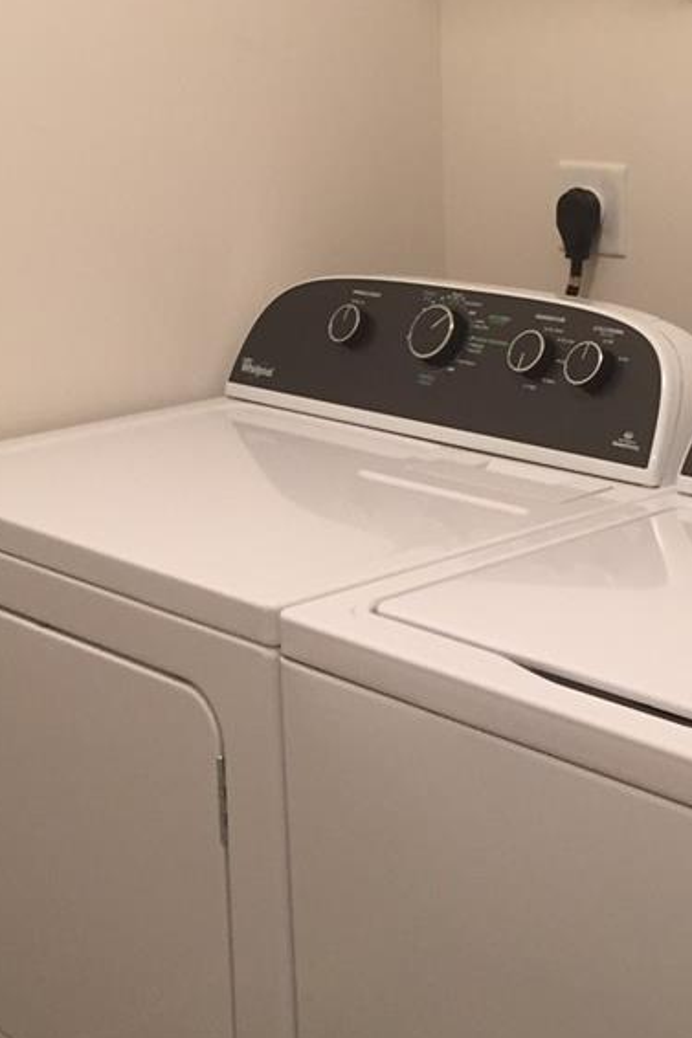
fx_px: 1846
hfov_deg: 21.2
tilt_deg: -11.7
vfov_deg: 31.3
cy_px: 385
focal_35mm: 64
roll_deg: +3.0
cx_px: 343
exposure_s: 1/30
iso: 100
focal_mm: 4.15
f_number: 2.2
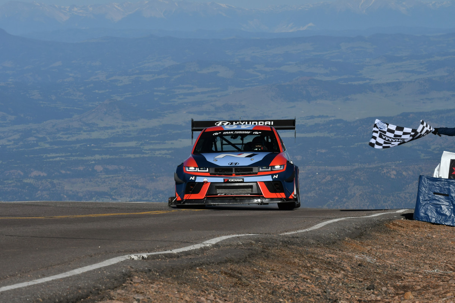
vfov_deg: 6.8
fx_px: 2559
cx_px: 228
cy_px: 152
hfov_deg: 10.2
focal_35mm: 202
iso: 400
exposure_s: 1/500
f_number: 14
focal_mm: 135
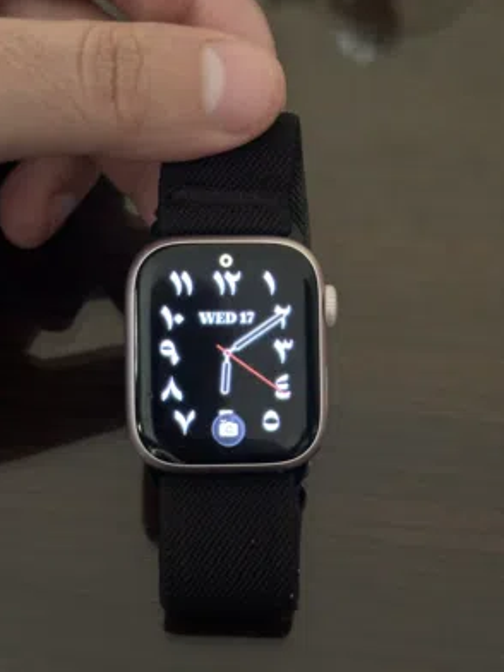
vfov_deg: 38.9
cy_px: 336
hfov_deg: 29.7
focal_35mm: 49
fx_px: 951
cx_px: 250
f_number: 1.78
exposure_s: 1/17
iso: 800
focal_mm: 6.86
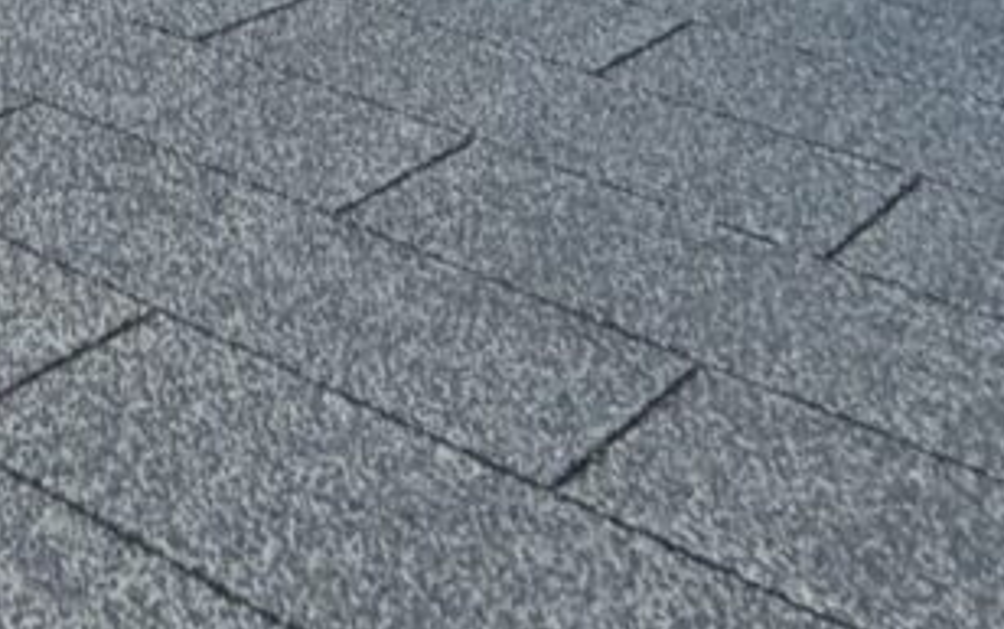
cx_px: -561
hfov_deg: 22.2
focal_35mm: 74
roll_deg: -2.3
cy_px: -1111
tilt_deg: +12.3
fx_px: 2026
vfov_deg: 11.9
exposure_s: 1/152
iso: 40
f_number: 2.2
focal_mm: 2.22
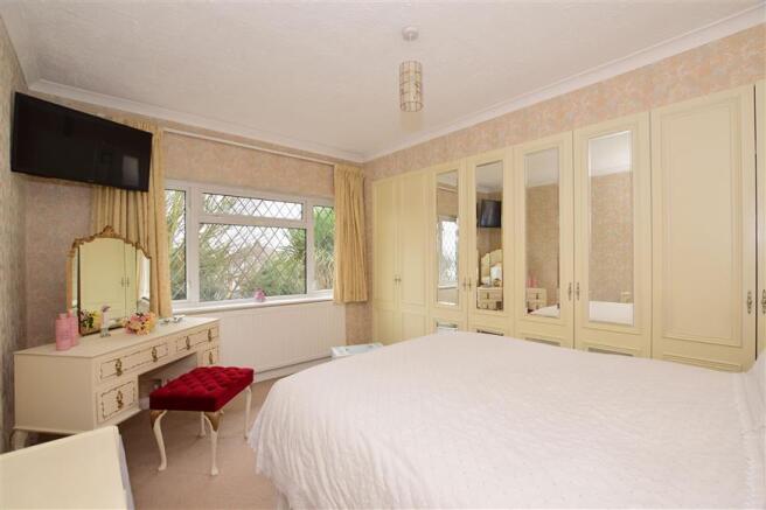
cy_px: 255
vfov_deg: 77.3
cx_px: 383
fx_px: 319
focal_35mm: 15
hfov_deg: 100.4
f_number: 8
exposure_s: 1/20
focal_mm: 10
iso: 500
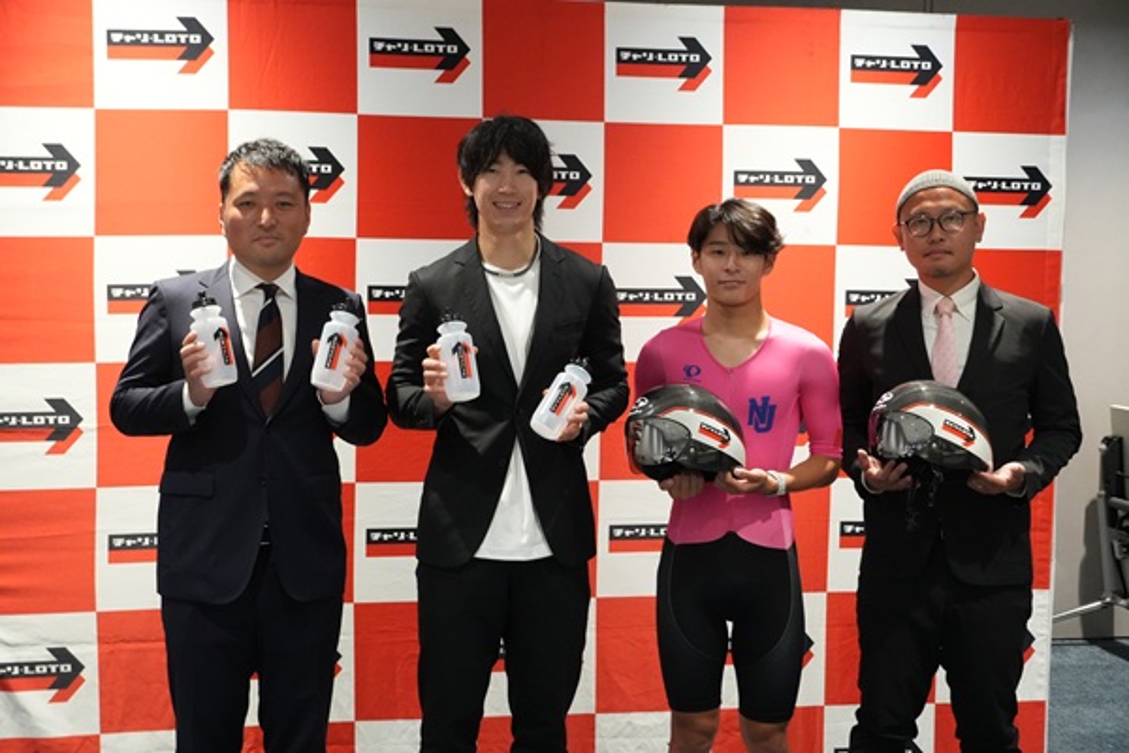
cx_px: 564
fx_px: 1834
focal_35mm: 58
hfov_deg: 34.2
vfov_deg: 23.2
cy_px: 376
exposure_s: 1/60
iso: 3200
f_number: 5
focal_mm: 39
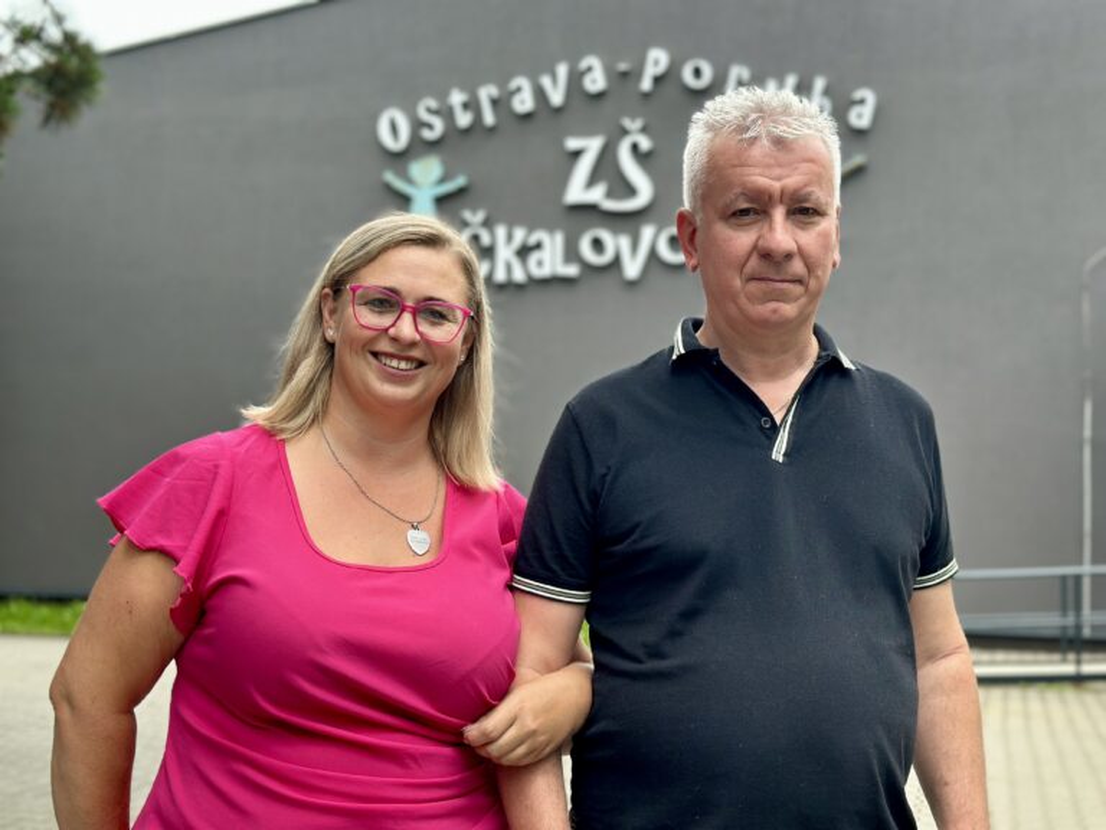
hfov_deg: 39.7
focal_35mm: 48
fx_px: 1534
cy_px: 415
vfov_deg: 30.3
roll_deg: -1.5
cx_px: 553
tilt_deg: +4.5
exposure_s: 1/519
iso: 80
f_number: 1.78
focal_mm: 6.86
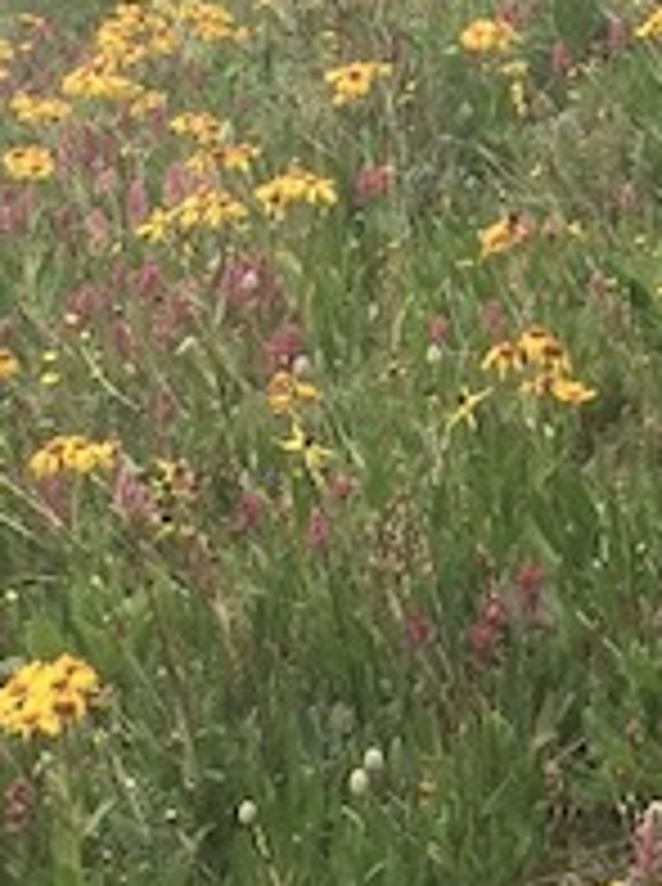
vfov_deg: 12.5
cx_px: 905
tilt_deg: -0.7
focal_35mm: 151
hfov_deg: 9.6
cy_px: -441
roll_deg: -1.3
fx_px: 3863
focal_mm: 4.15
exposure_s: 1/612
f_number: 2.2
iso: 32
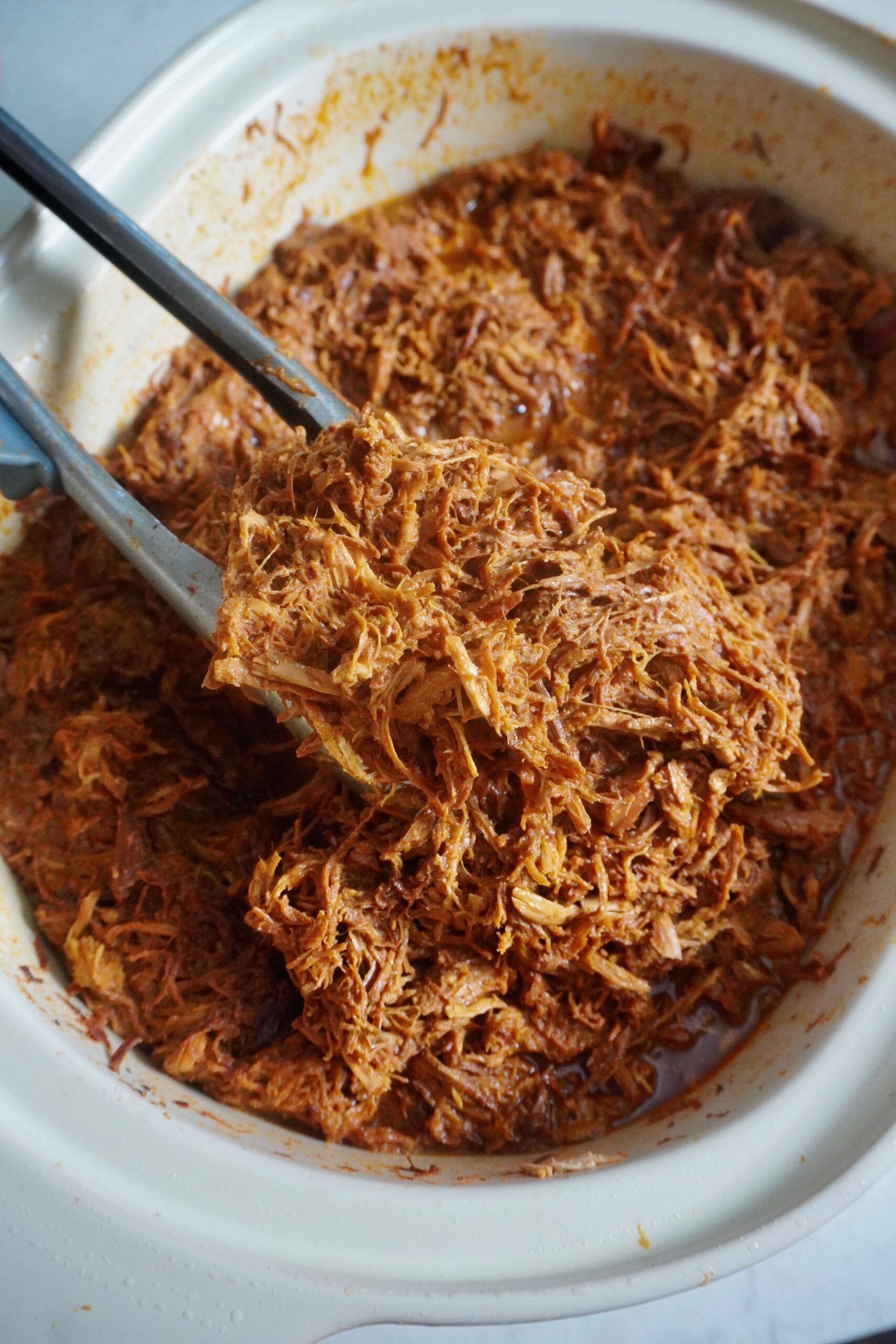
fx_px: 1176
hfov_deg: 41.7
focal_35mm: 32
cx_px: 448
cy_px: 672
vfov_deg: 59.5
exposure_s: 1/250
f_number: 5.6
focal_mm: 21
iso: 2500
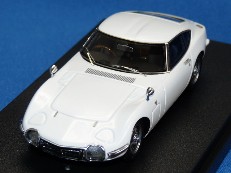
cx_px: 116
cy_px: 86
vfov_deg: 9.6
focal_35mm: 155
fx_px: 1034
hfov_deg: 12.7
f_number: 3.4
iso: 100
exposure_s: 1/40
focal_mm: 16.1
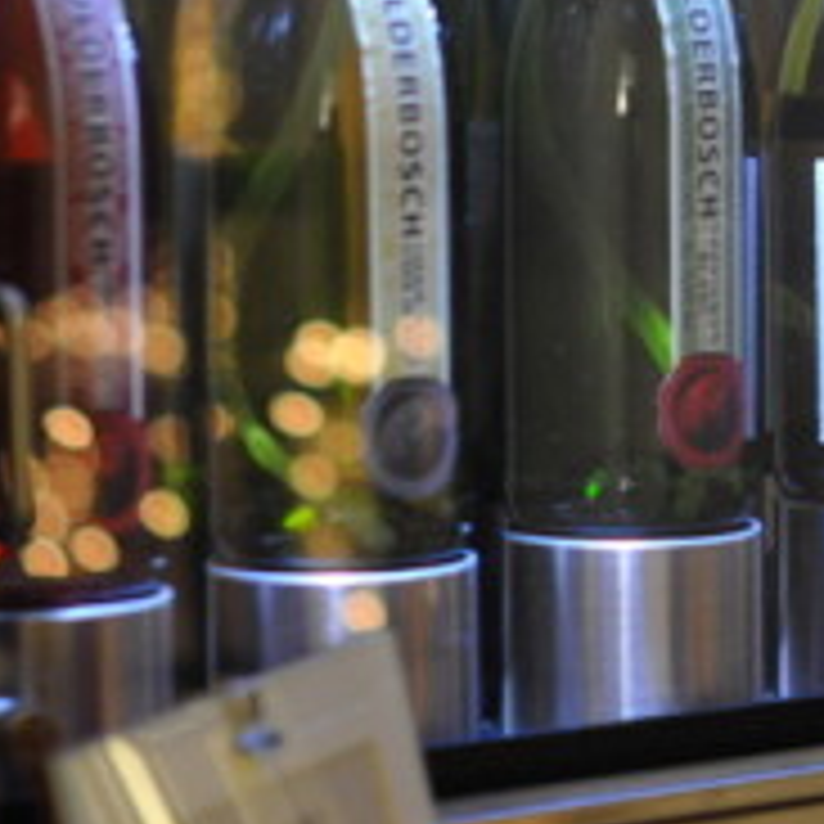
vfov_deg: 8.1
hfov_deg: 8.0
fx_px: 5817
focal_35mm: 216
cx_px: 1175
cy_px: 38
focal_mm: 50
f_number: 2
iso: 1600
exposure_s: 1/15
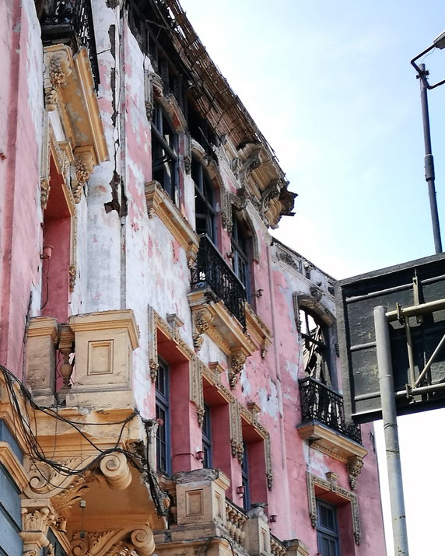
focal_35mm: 59
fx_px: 971
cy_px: 470
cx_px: -18
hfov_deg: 24.4
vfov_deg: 30.9
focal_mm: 4.5
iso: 50
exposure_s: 1/323
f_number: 2.2
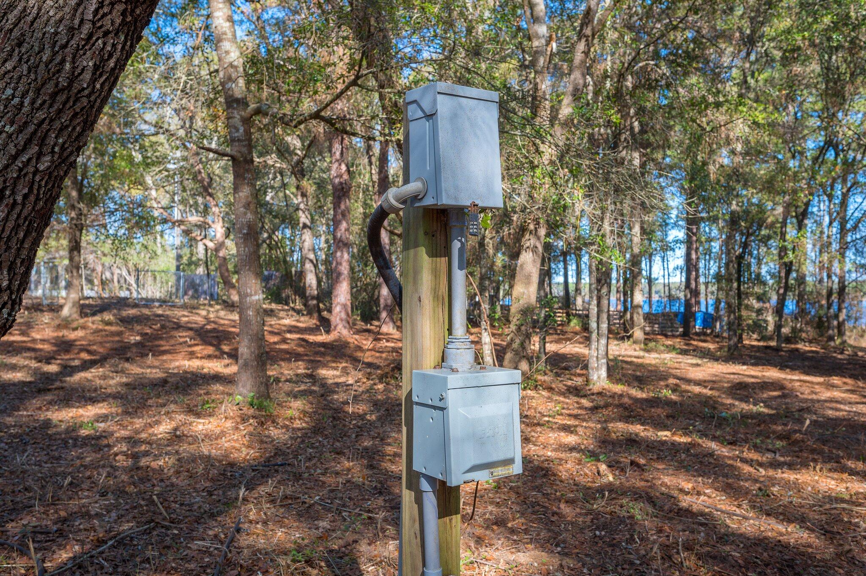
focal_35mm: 30
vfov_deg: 43.5
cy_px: 288
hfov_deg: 62.0
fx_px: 721
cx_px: 433
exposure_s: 1/60
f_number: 9
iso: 100
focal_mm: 30
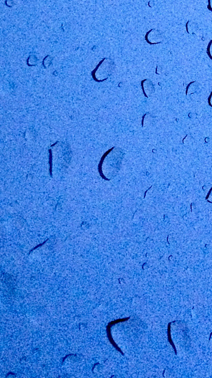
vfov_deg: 25.2
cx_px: 79
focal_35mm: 80
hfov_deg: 15.1
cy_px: -2
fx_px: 800
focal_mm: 4.15
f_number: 2.2
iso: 400
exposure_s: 1/17
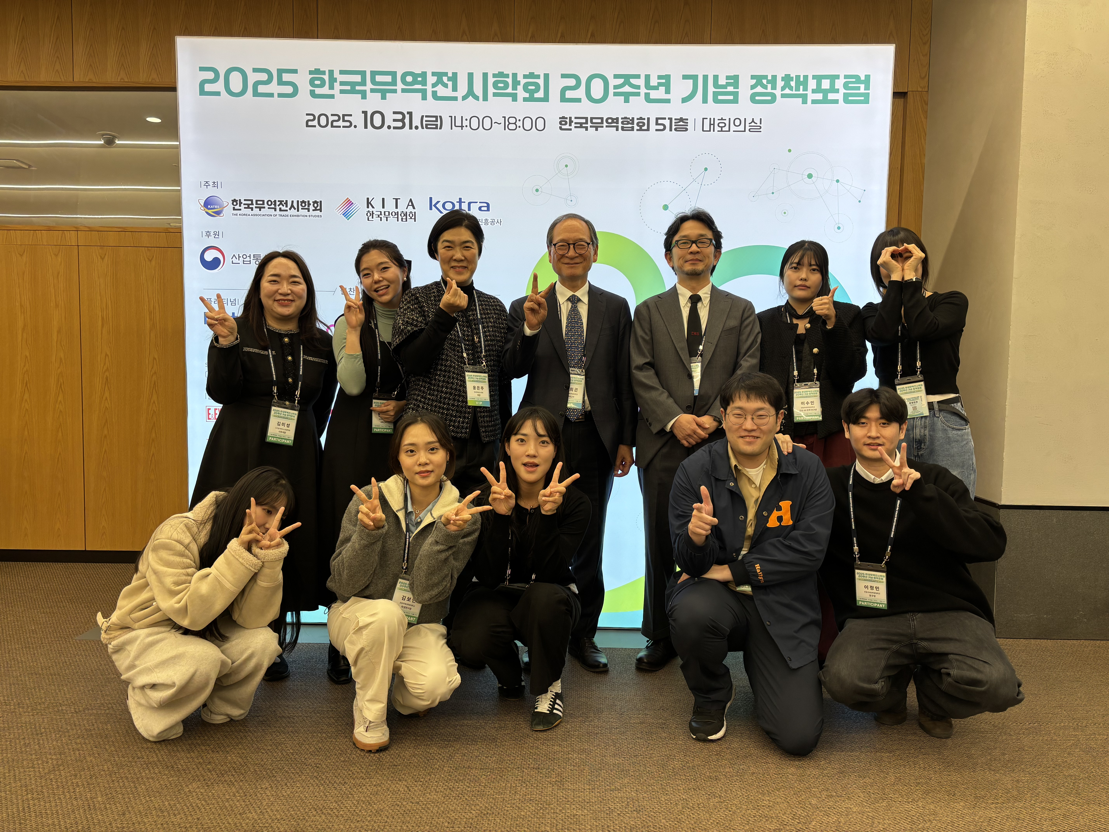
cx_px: 554
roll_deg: -1.5
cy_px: 416
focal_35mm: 26
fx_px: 833
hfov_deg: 67.3
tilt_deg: -5.6
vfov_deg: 53.1
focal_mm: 5.96
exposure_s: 1/120
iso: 50
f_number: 1.6
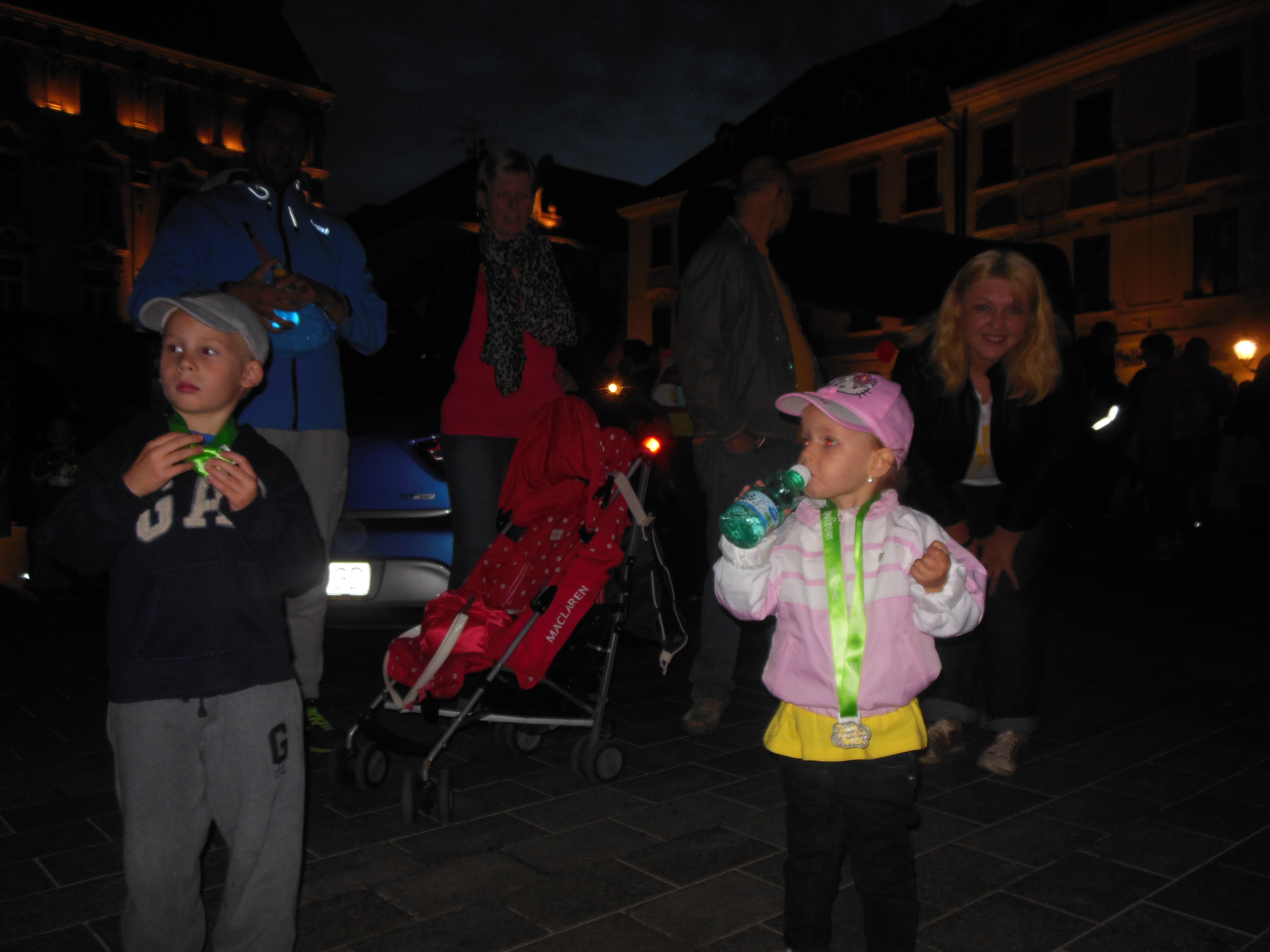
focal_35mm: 29
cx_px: 635
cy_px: 476
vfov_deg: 48.2
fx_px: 1064
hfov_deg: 61.7
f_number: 3.3
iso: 200
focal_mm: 5.2
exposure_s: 1/25
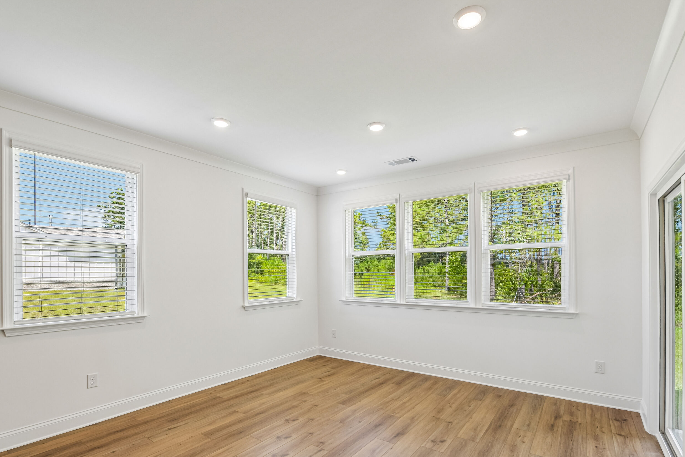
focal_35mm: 17
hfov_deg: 93.2
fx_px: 323
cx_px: 358
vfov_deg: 69.7
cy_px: 274
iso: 200
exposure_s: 1/80
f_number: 8
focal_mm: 14
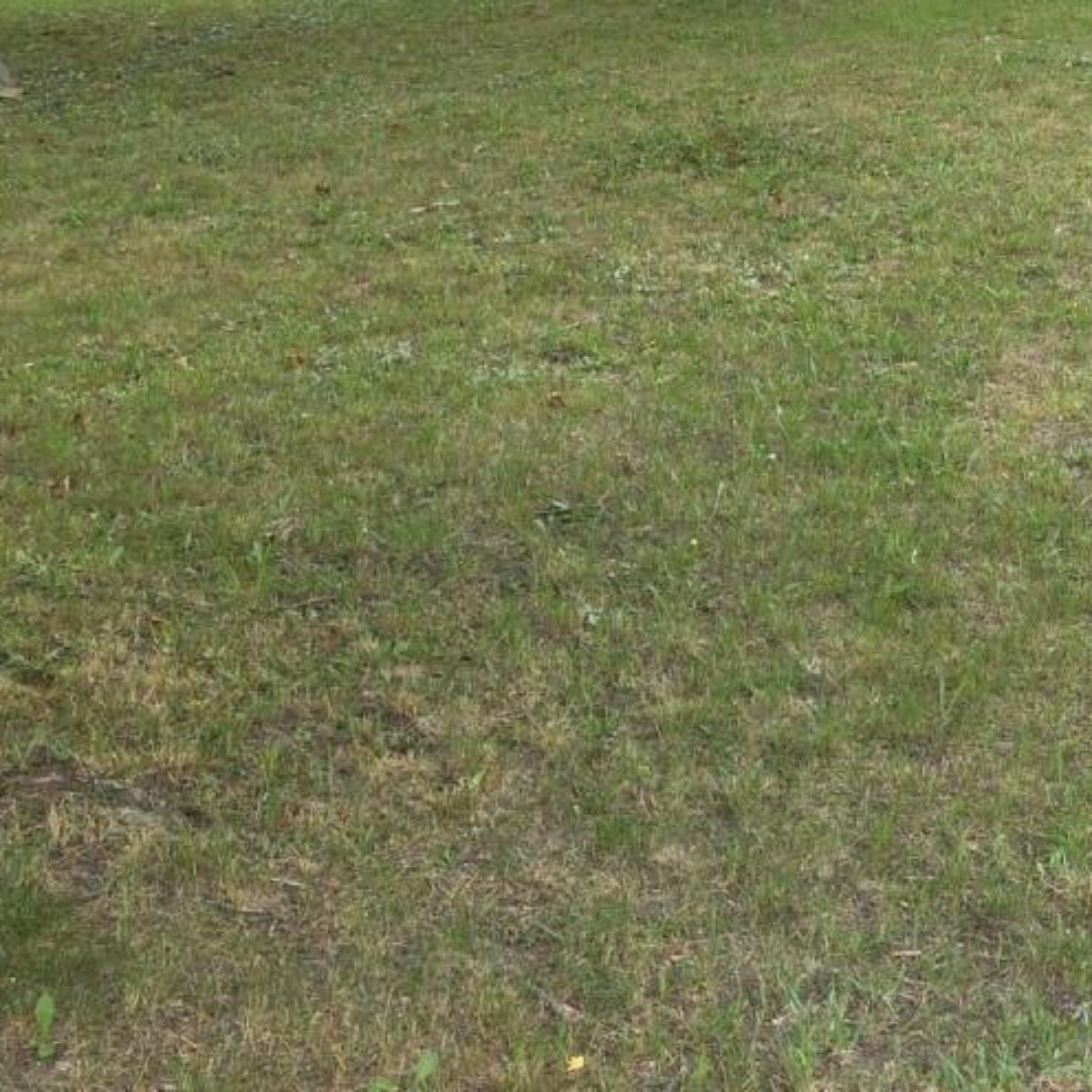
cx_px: 1037
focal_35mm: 82
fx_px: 2927
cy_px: 35
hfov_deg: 20.6
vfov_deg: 20.5
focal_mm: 6.25
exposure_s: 1/359
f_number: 1.7
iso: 32
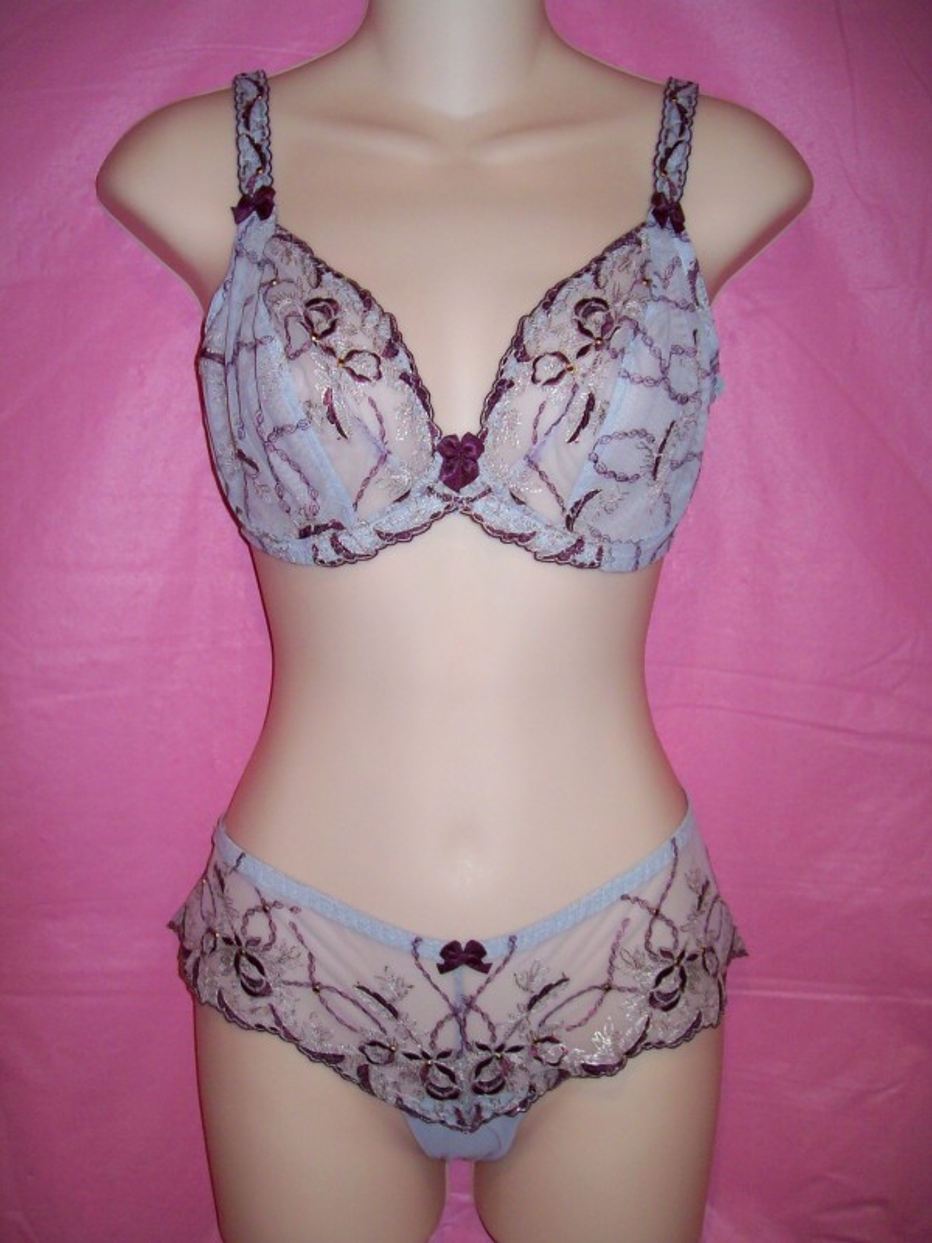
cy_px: 622
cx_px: 466
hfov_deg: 39.7
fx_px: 1292
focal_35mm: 36
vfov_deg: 51.4
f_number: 2.7
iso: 80
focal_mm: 6
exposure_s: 1/64
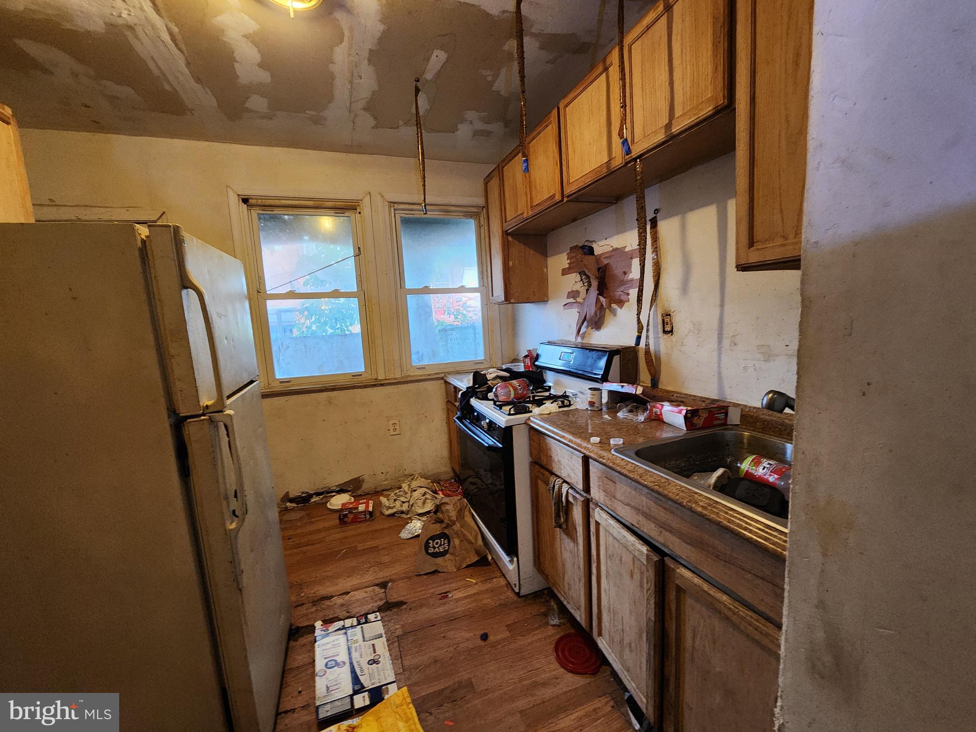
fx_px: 367
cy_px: 366
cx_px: 488
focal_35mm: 13
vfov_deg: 89.9
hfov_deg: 106.2
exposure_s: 1/30
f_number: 2.2
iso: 400
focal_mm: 2.2
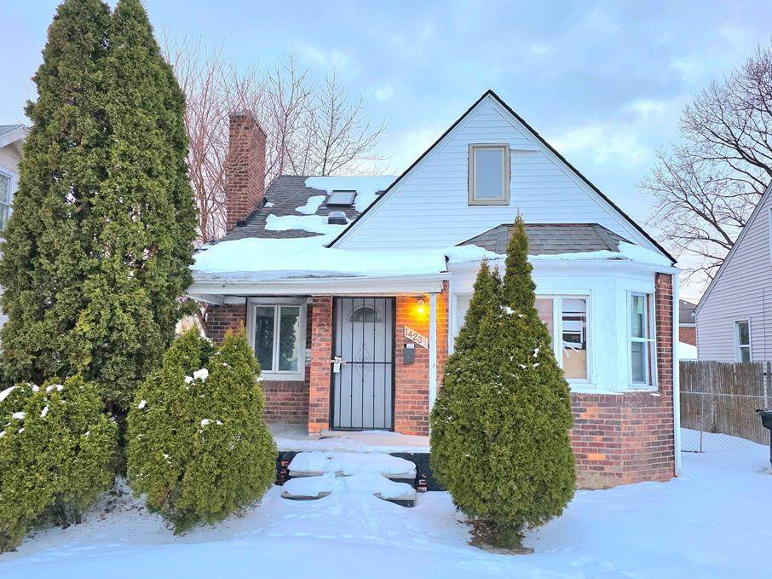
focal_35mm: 26
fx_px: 580
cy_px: 304
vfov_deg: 53.0
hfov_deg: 67.3
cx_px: 382
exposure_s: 1/182
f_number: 1.7
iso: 200
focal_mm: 6.3
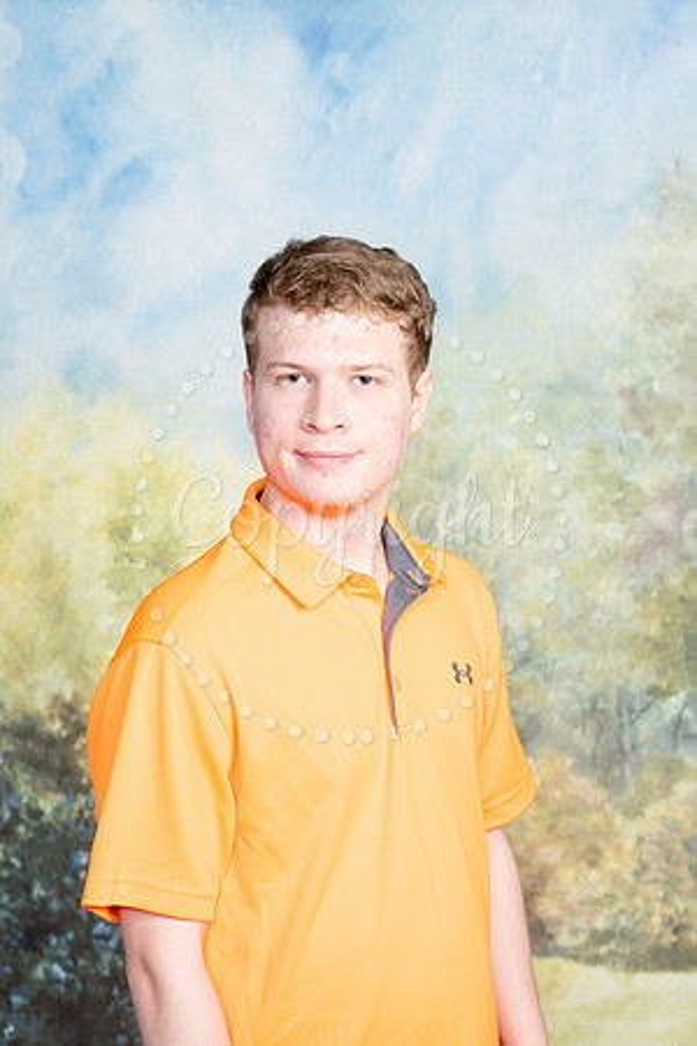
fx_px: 2468
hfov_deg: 16.1
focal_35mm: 85
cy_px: 523
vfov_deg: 23.9
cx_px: 348
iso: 320
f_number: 9
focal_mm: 85
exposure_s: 1/125
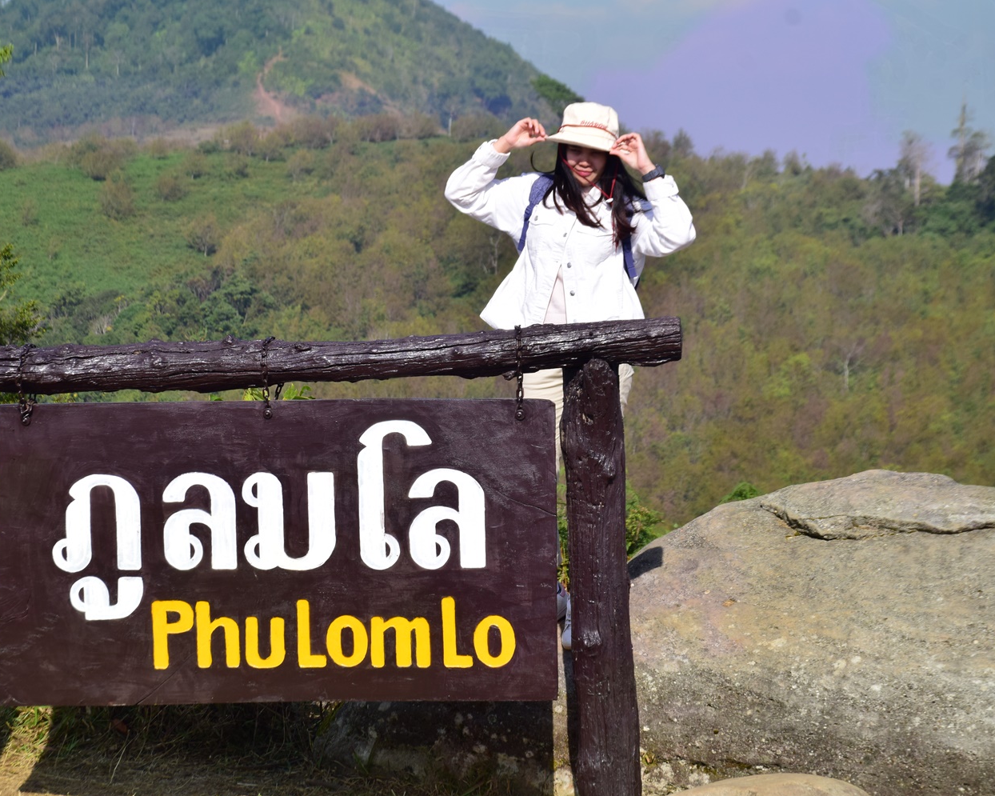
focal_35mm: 112
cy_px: 399
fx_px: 3298
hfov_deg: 17.1
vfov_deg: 13.8
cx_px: 423
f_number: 10
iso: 200
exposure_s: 1/400
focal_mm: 66
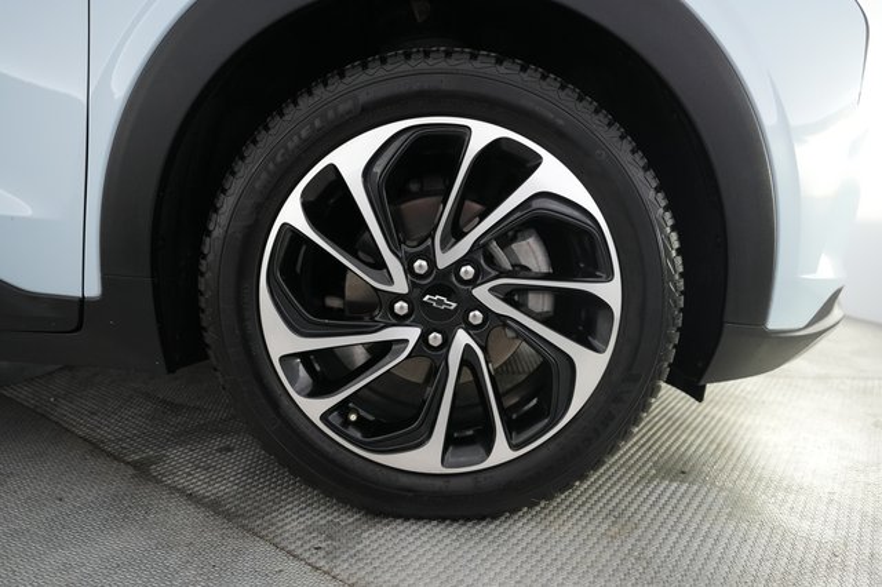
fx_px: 588
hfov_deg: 73.8
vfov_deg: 53.1
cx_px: 441
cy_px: 294
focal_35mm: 24
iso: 3200
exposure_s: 1/160
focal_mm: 24
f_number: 2.8
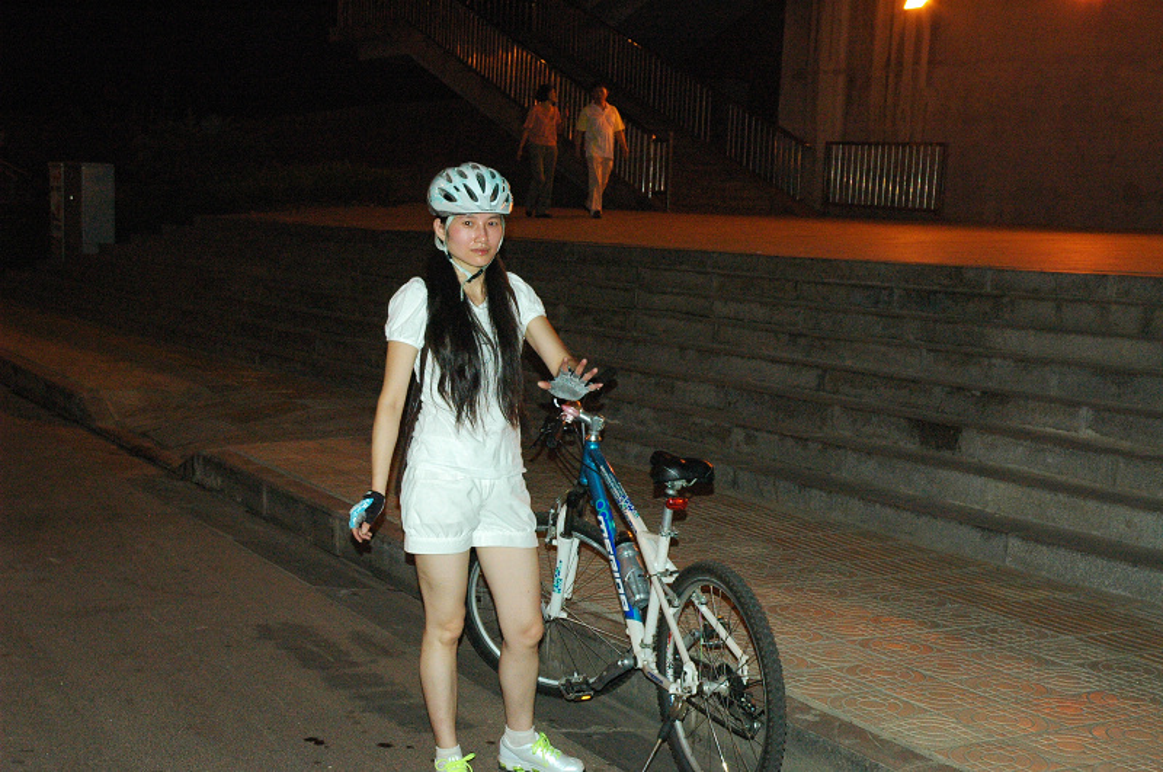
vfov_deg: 25.7
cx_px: 582
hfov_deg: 37.9
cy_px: 386
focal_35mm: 52
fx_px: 1694
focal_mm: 35
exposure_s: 1/60
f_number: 7.1
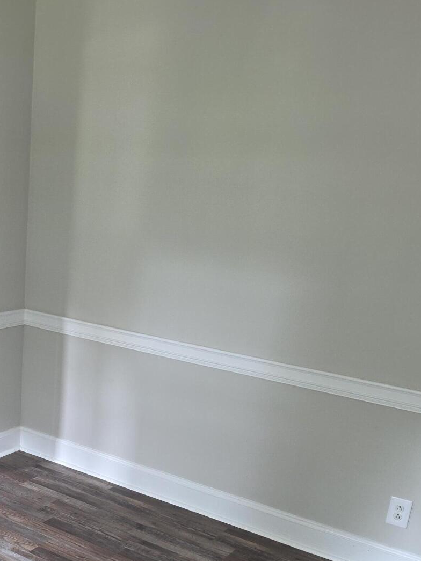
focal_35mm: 44
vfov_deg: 40.6
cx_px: 66
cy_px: 475
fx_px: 713
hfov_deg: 31.7
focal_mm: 6.3
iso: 125
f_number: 1.7
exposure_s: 1/24
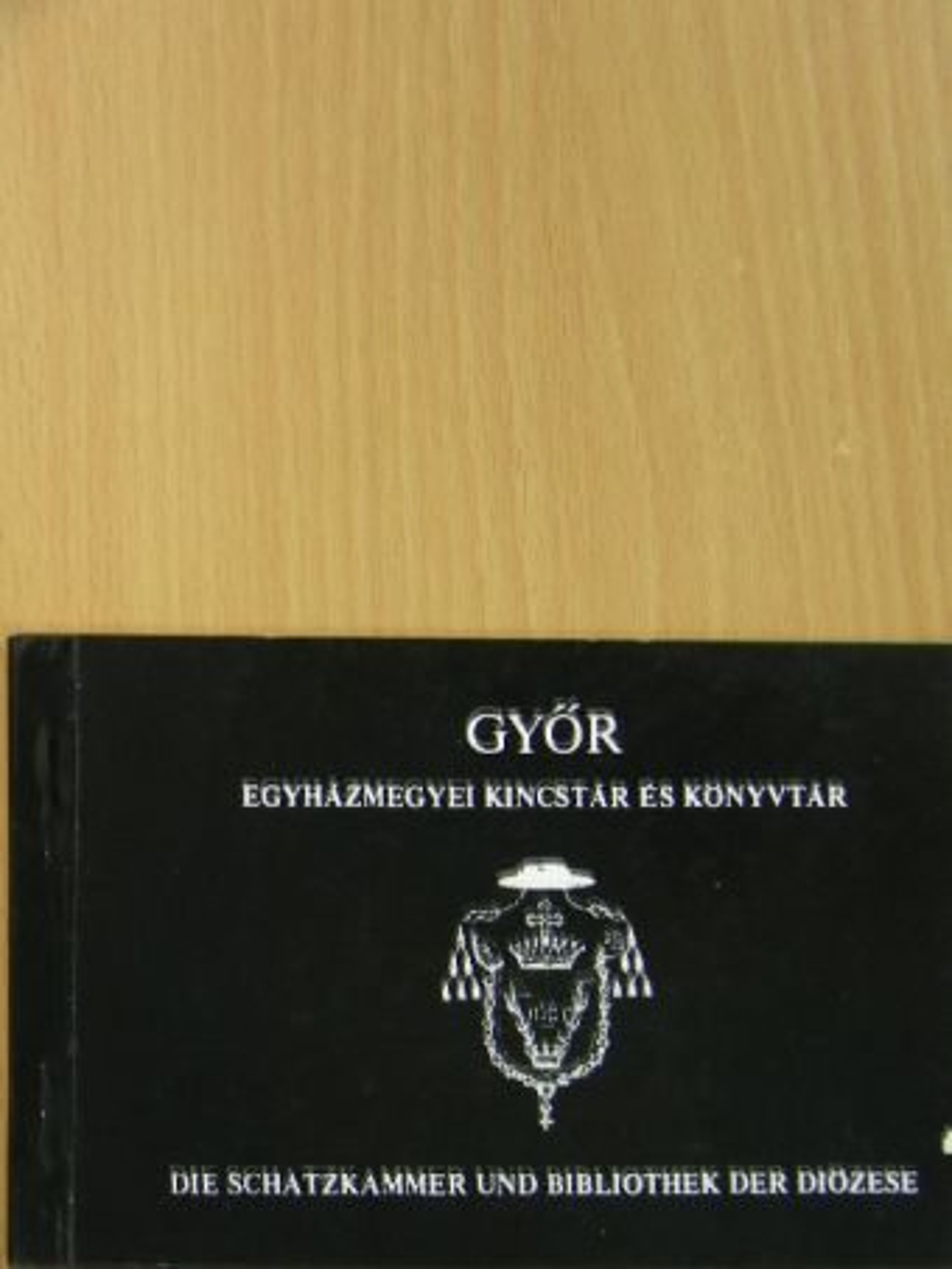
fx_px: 2895
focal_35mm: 79
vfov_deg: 24.7
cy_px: 634
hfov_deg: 18.7
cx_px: 476
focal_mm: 13.2
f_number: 3.5
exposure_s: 1/5.6
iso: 50
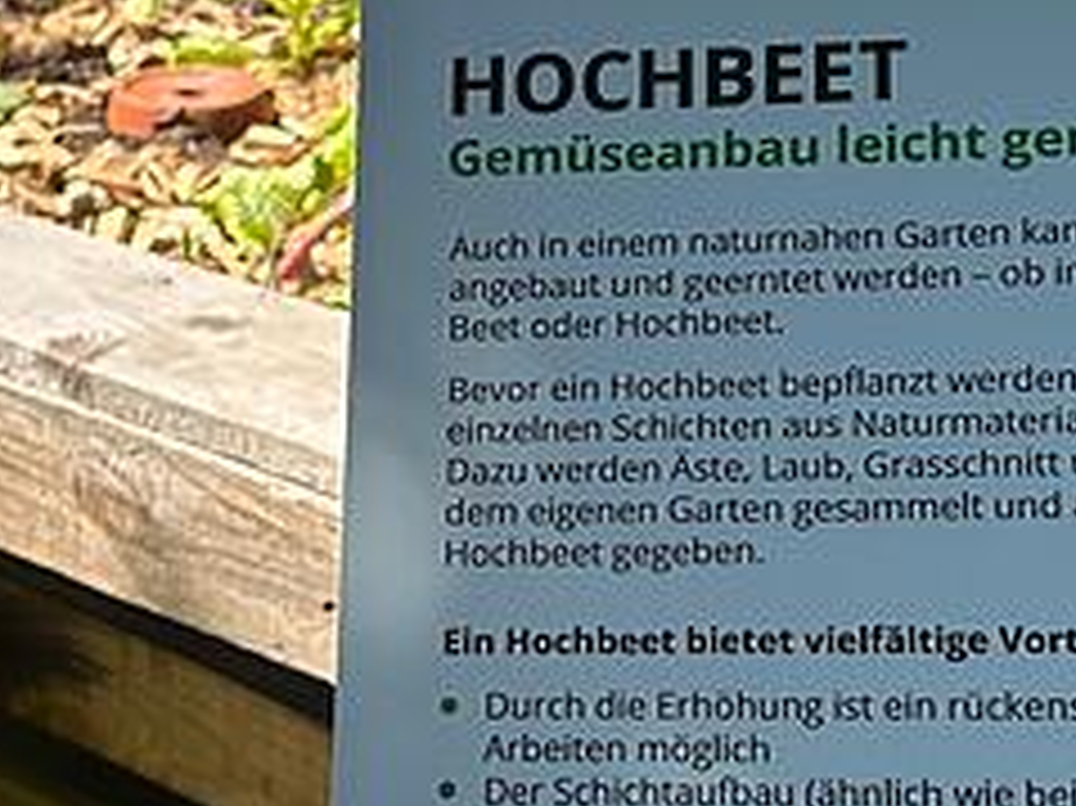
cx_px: 468
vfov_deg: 16.9
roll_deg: -0.1
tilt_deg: -25.2
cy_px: 581
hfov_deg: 22.5
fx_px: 2703
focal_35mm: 87
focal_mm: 5.7
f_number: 1.5
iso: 50
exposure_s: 1/1295
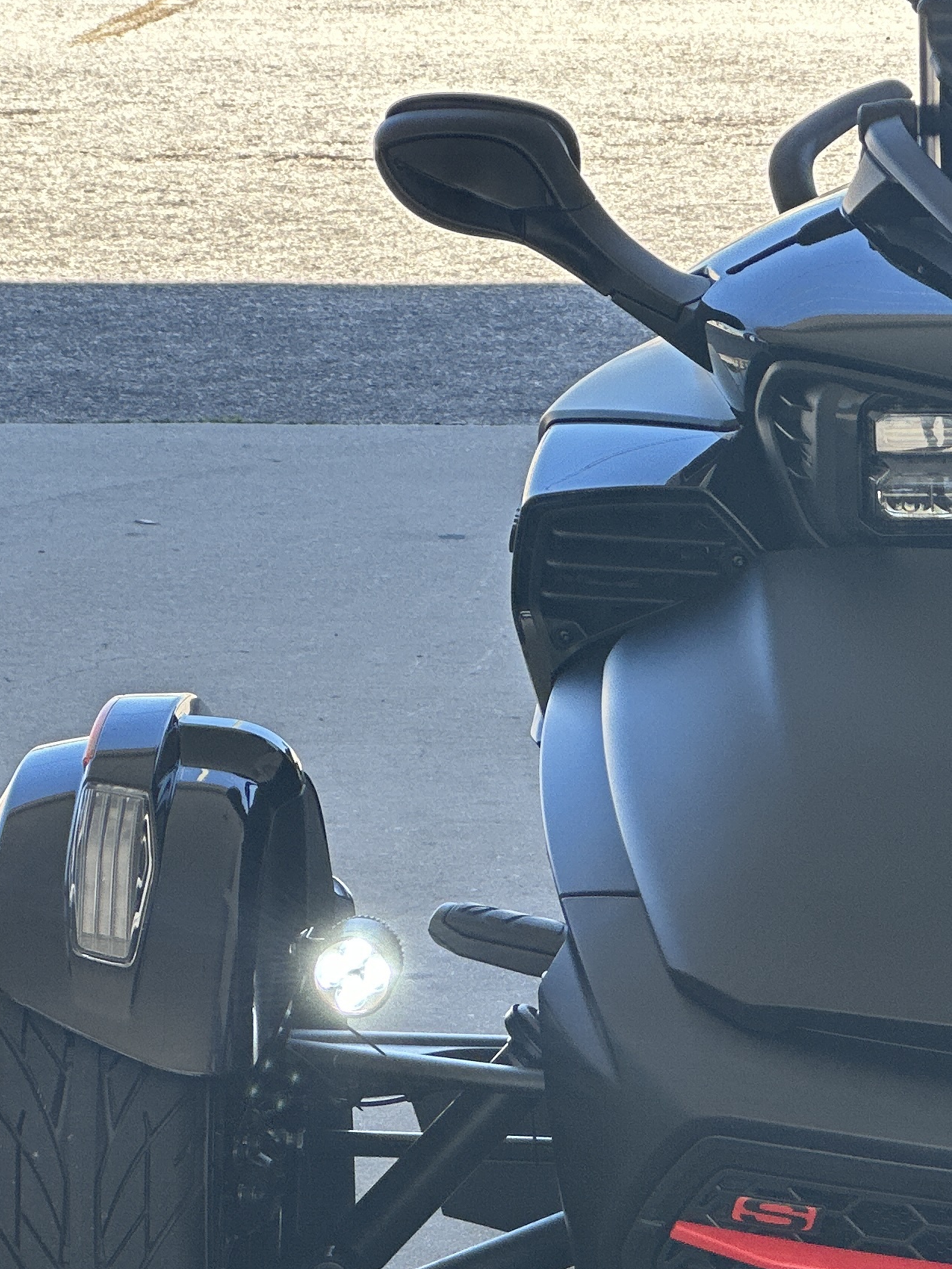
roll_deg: +0.0
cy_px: 996
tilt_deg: -14.1
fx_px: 6782
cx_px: 1038
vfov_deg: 10.7
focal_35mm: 185
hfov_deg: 8.0
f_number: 2.8
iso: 40
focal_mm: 9
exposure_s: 1/137
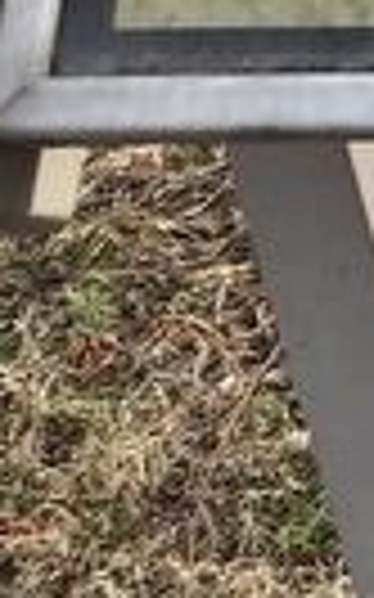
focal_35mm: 179
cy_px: -616
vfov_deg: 10.7
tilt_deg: -27.9
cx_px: 1505
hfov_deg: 6.1
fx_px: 2922
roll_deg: +1.2
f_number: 1.8
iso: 20
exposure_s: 1/495
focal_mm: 4
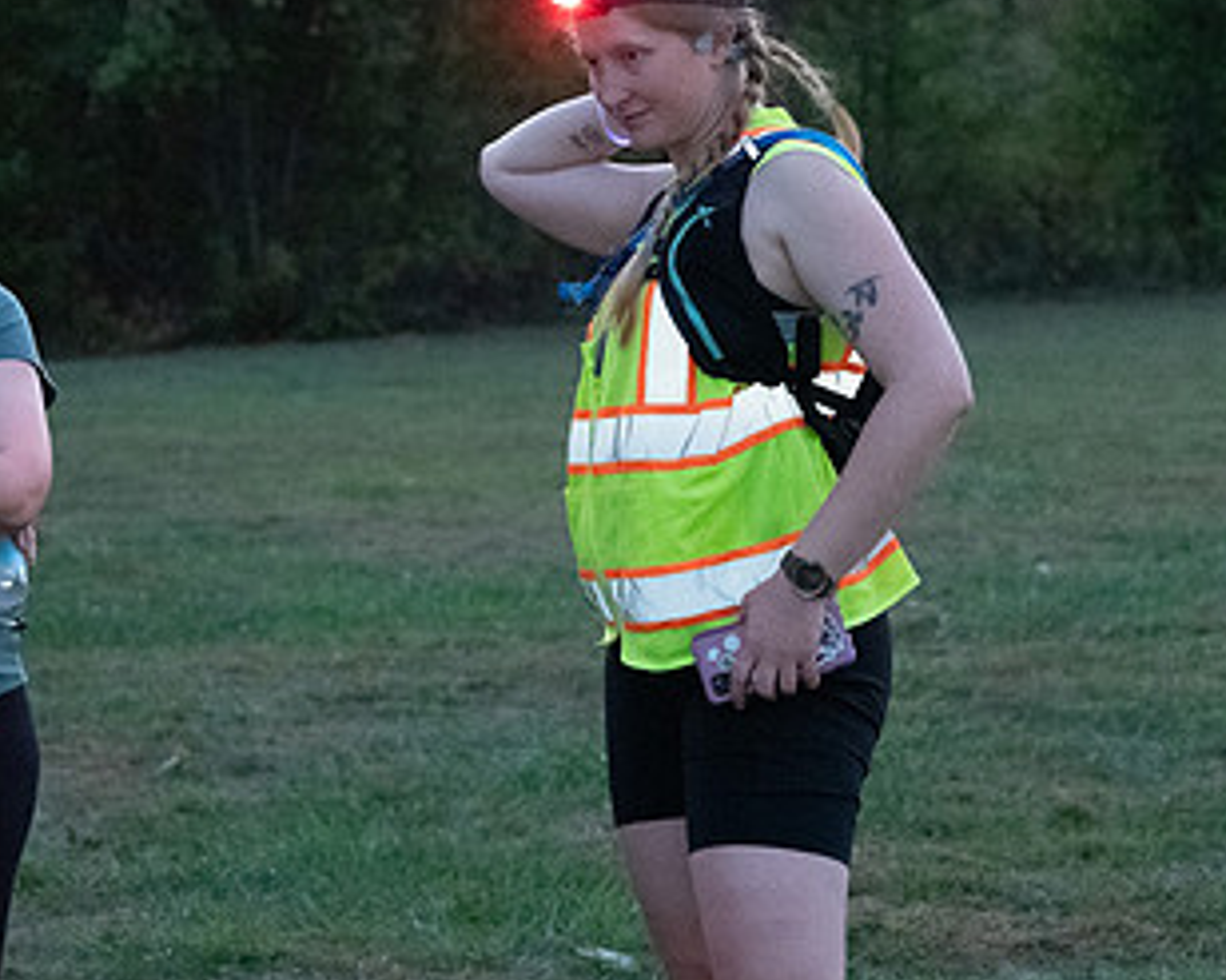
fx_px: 6563
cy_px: 356
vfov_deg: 8.5
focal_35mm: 181
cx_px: 337
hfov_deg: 10.7
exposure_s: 1/60
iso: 2000
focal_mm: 65
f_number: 4
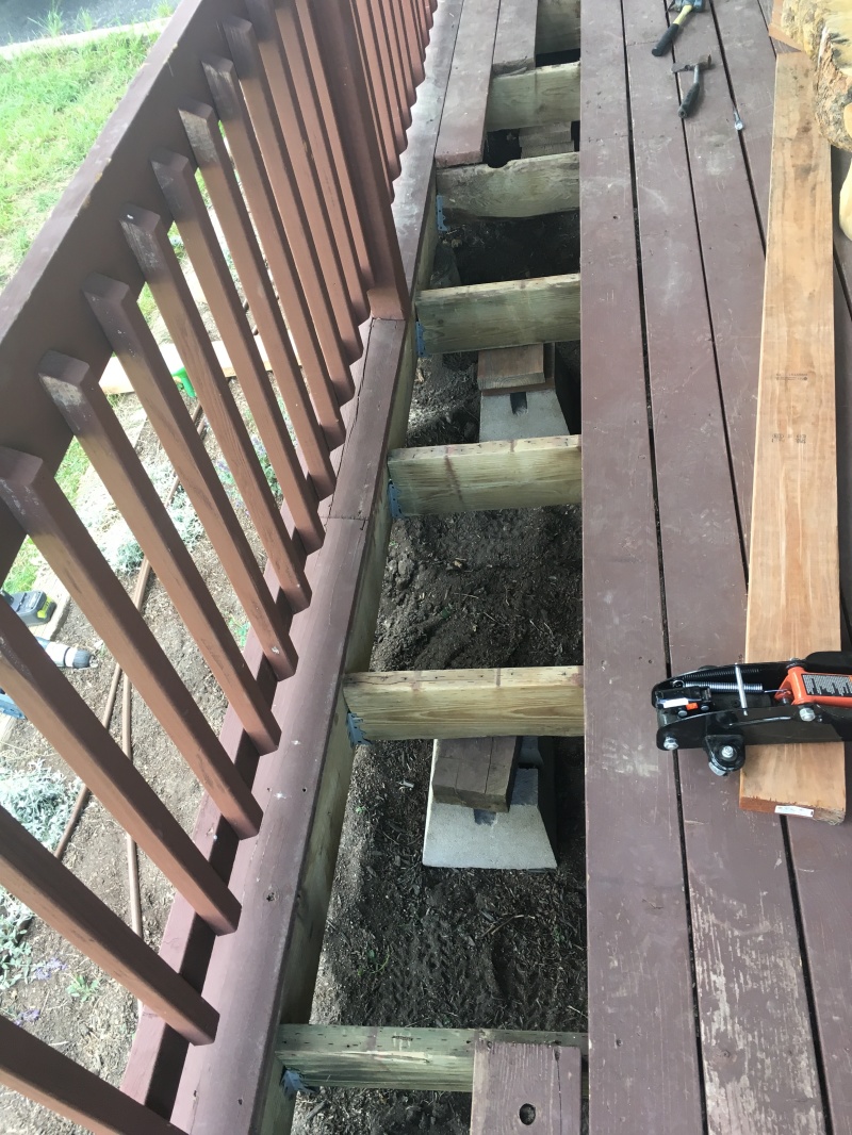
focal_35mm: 29
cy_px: 568
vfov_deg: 61.6
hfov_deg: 48.2
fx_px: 951
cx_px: 426
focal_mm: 4.15
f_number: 2.2
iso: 25
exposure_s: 1/30
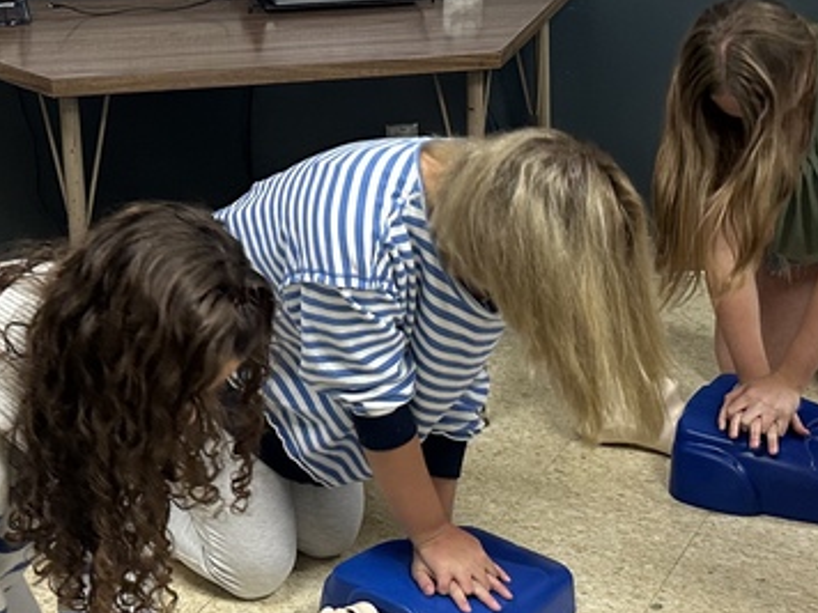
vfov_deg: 21.2
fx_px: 1631
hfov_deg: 28.2
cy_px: 177
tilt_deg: -20.3
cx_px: 393
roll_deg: -0.4
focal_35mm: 69
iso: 200
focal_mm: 6.86
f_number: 1.78
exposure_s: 1/60
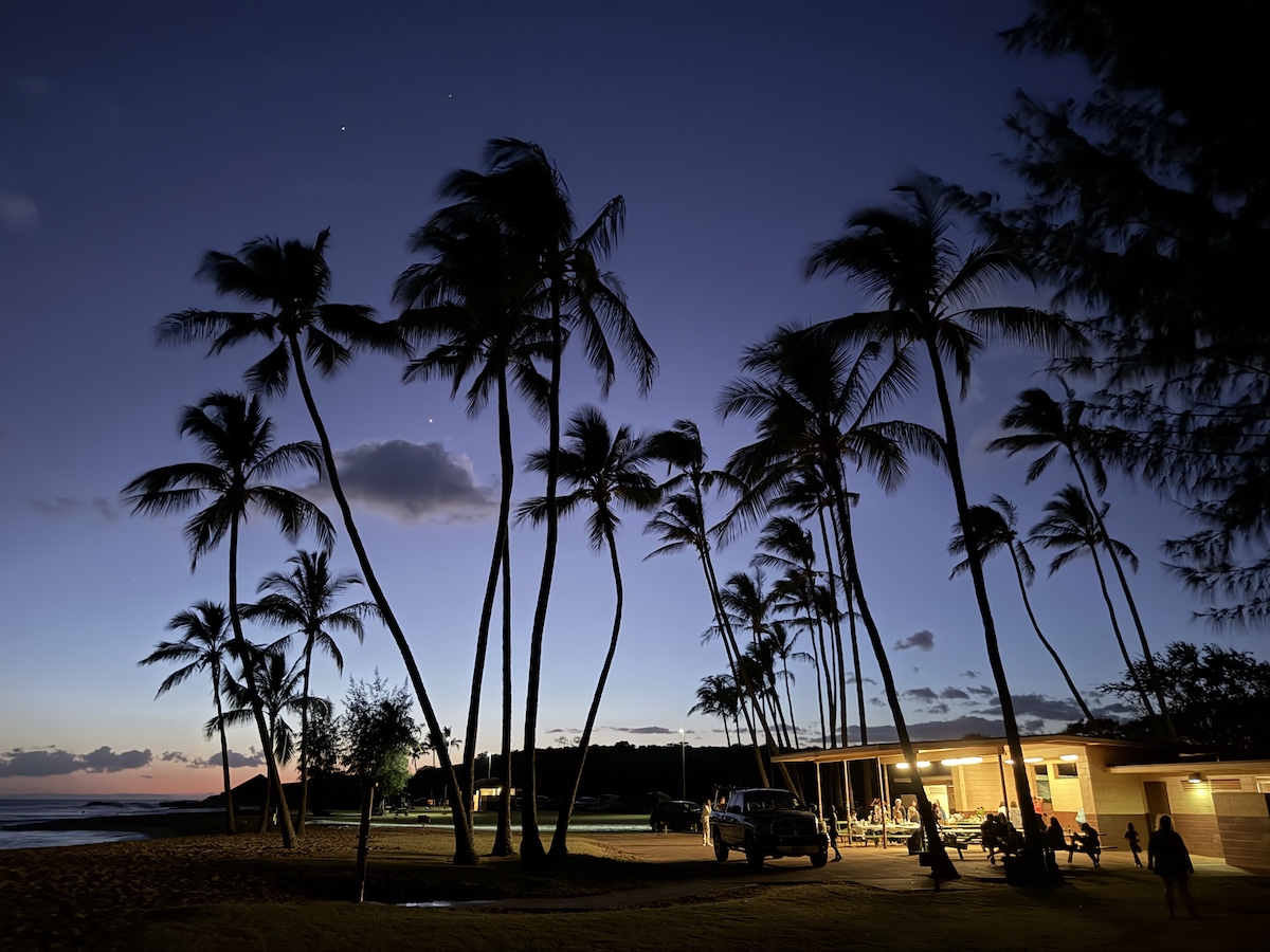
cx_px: 635
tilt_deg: +19.0
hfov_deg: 71.6
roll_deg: -0.4
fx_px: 881
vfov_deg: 56.8
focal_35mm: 24
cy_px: 476
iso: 2000
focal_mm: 6.76
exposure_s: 1/15
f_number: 1.78
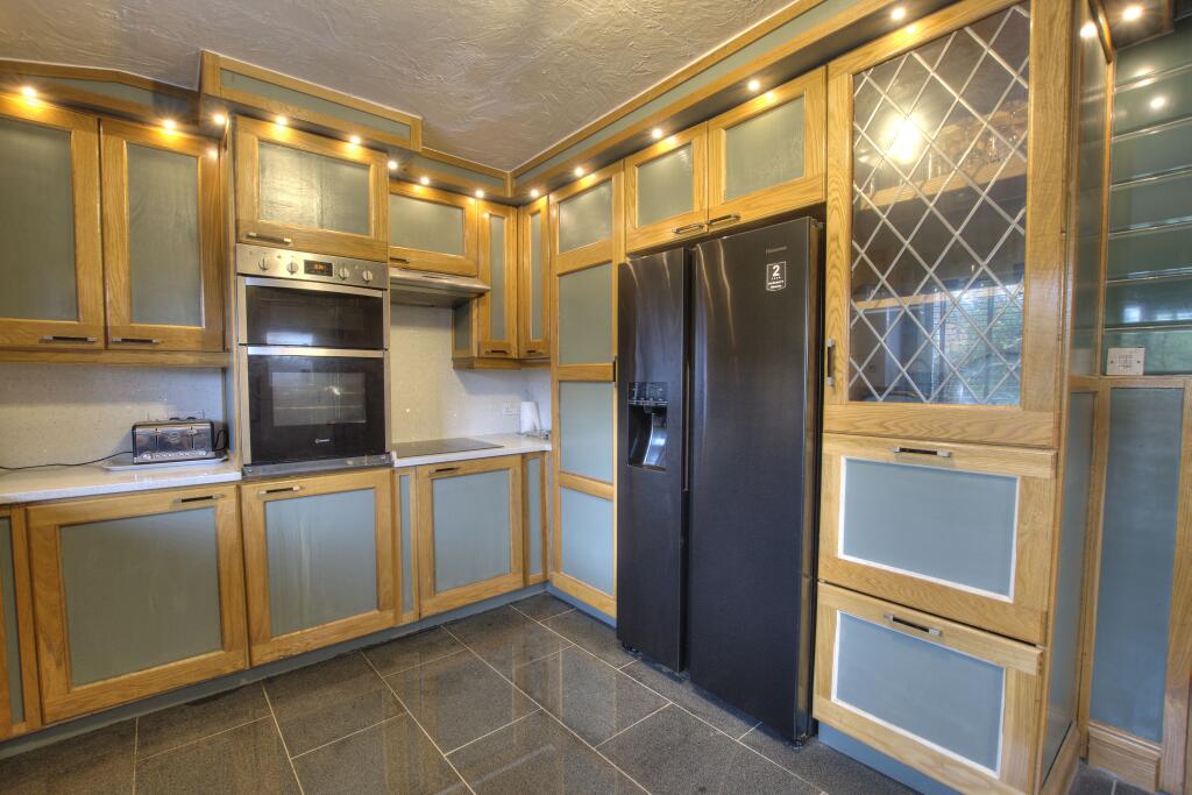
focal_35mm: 15
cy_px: 398
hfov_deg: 100.4
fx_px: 497
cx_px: 596
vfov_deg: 77.3
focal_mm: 10
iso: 400
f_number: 8
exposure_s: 1/1.25
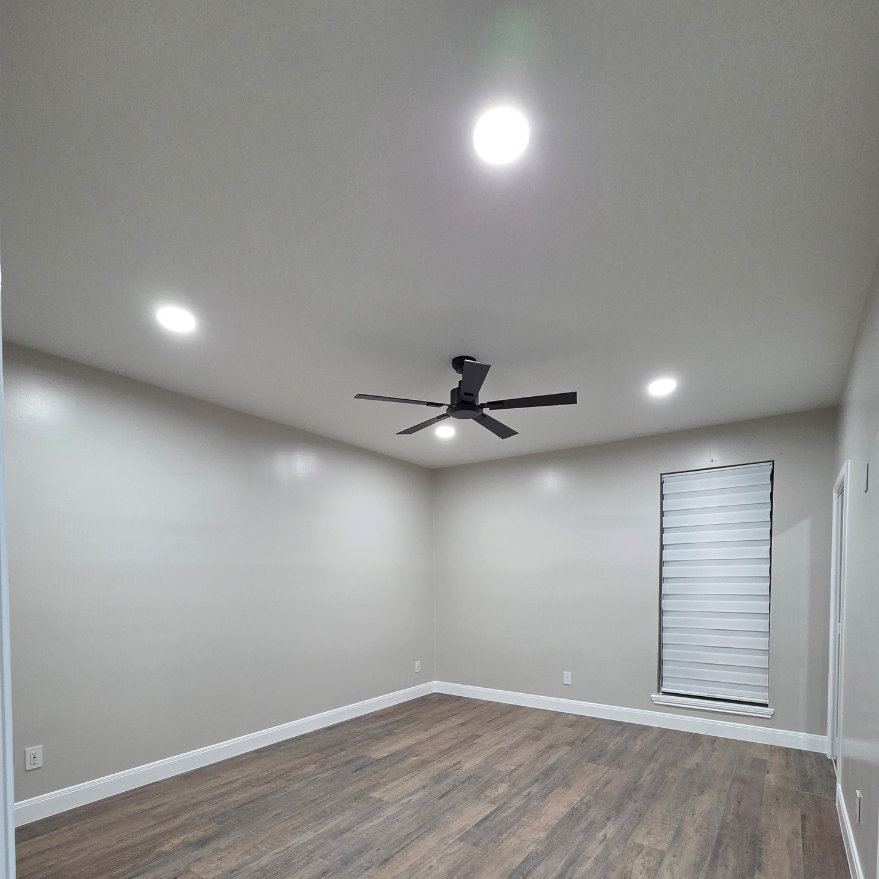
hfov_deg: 87.4
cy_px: 578
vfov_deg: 84.7
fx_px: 460
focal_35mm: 16
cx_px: 435
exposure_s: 1/60
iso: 400
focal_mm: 2.2
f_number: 2.2
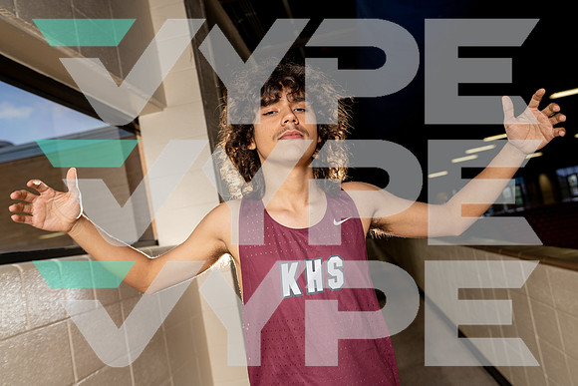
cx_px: 289
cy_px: 193
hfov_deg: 55.8
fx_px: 546
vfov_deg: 38.9
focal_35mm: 34
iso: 400
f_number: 4.5
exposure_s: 1/250
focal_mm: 34
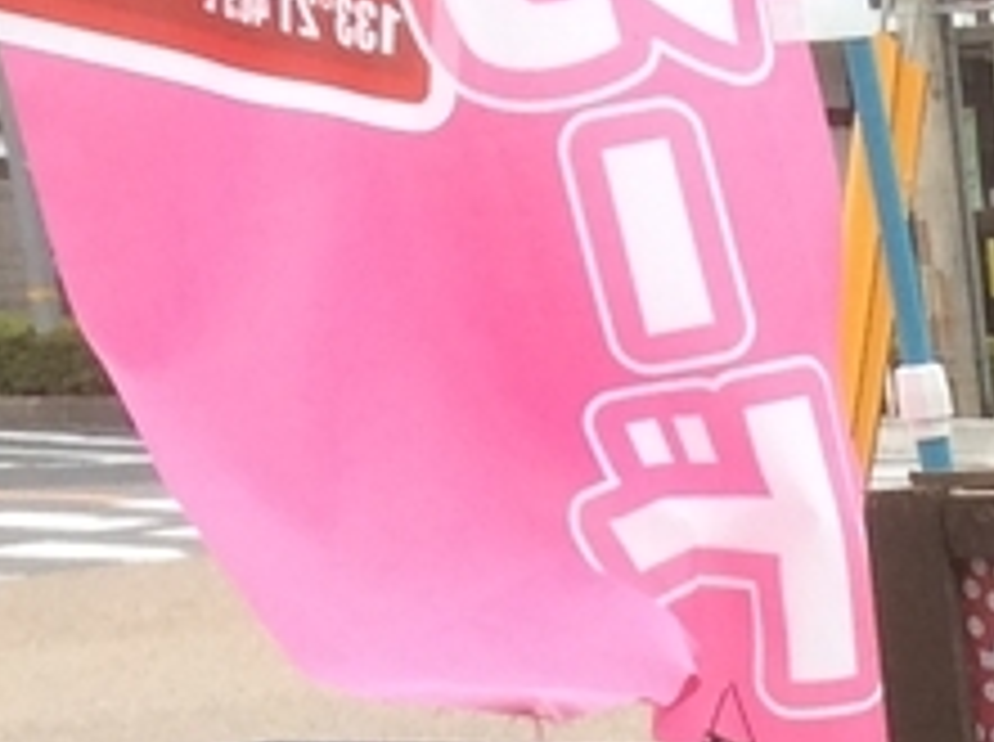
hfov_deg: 10.4
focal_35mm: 174
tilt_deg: -19.6
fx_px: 4988
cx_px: 2015
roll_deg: +0.2
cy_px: 2001
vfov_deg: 7.7
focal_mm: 3.3
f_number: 2.4
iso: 32
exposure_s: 1/295
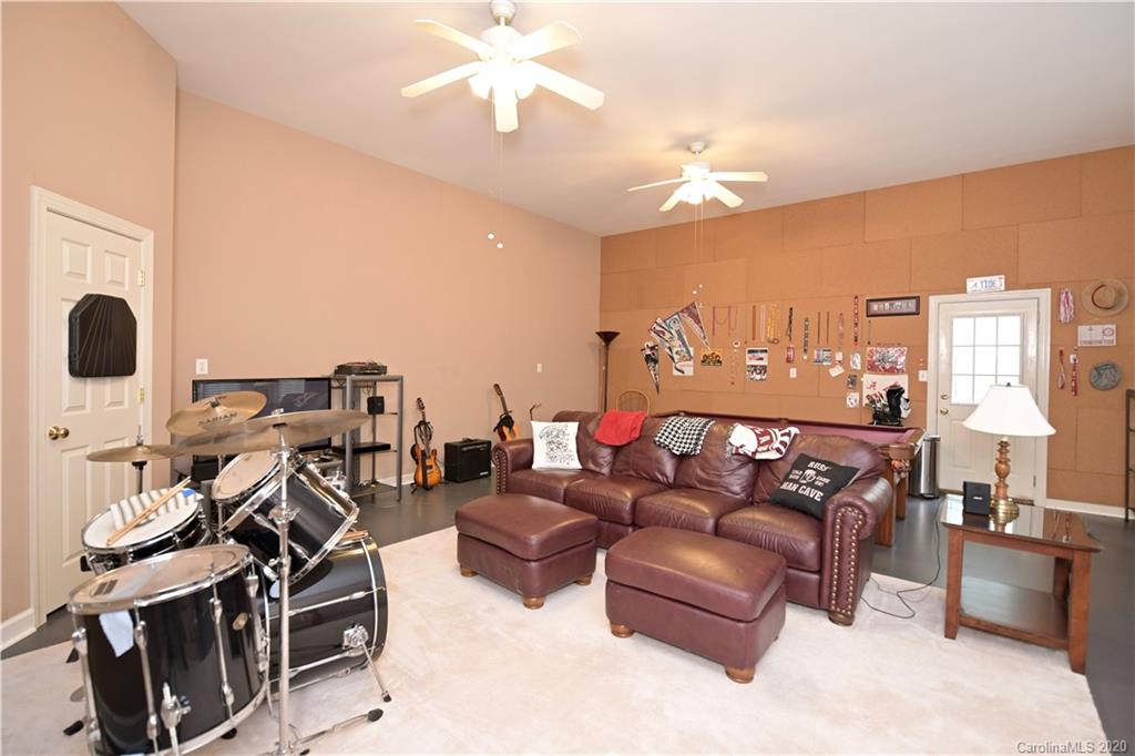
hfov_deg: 96.8
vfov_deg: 73.7
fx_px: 504
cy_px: 378
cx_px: 568
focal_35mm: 16
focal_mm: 16
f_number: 2.8
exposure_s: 1/60
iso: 800
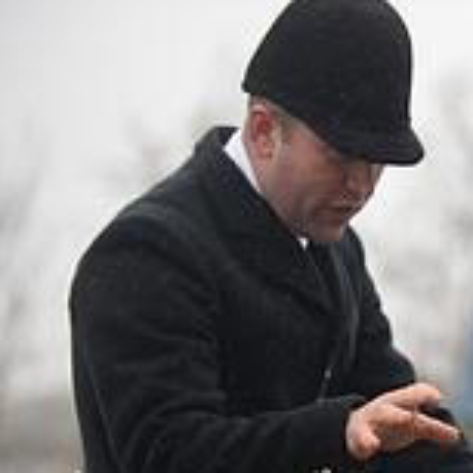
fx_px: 5071
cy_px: 541
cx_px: 841
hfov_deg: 5.3
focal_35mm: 328
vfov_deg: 5.3
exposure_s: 1/800
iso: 1600
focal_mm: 102
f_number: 2.8
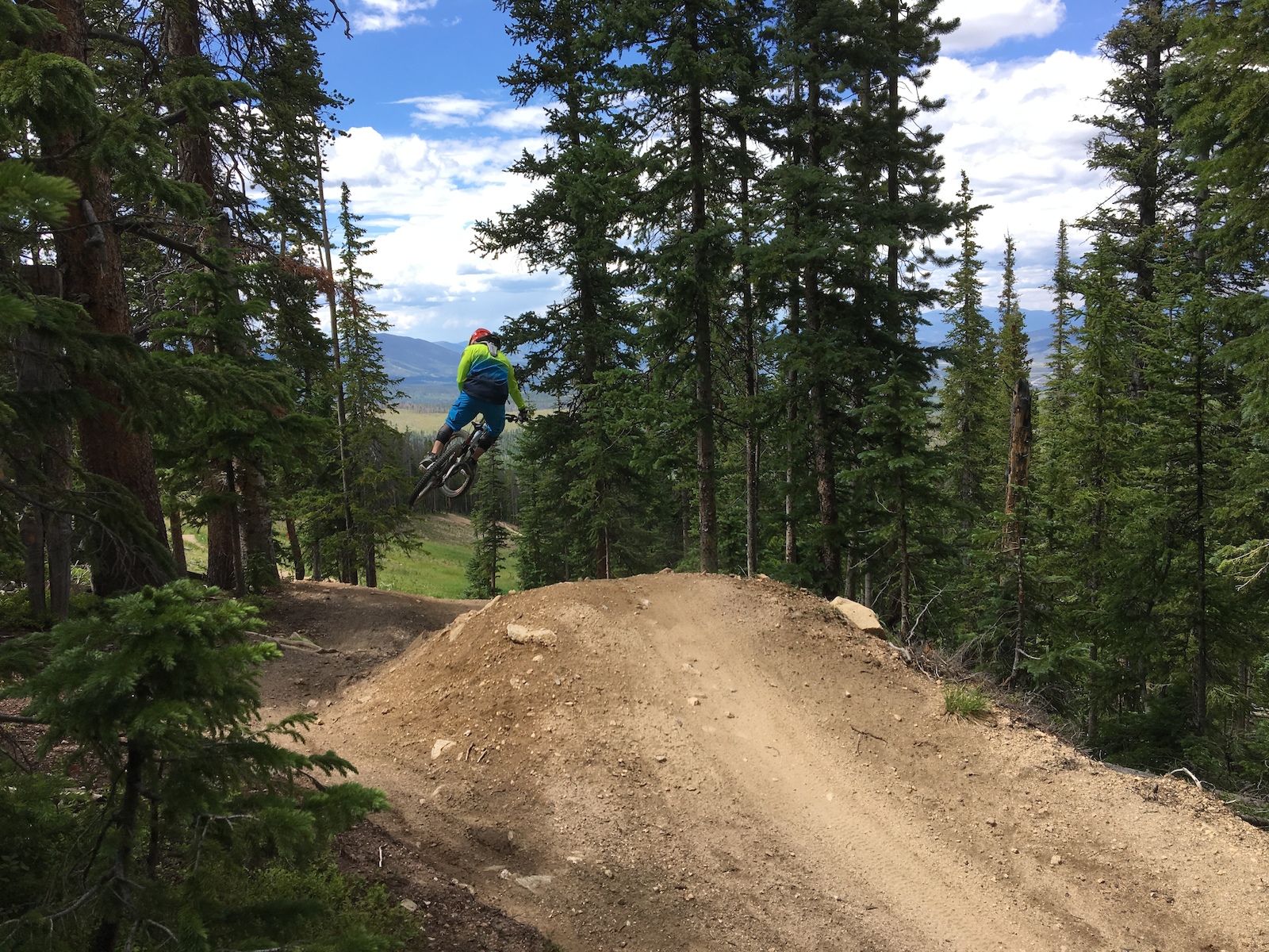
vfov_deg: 48.2
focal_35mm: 29
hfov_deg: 61.7
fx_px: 1063
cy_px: 476
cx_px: 634
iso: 25
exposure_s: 1/855
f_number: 2.2
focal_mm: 4.15
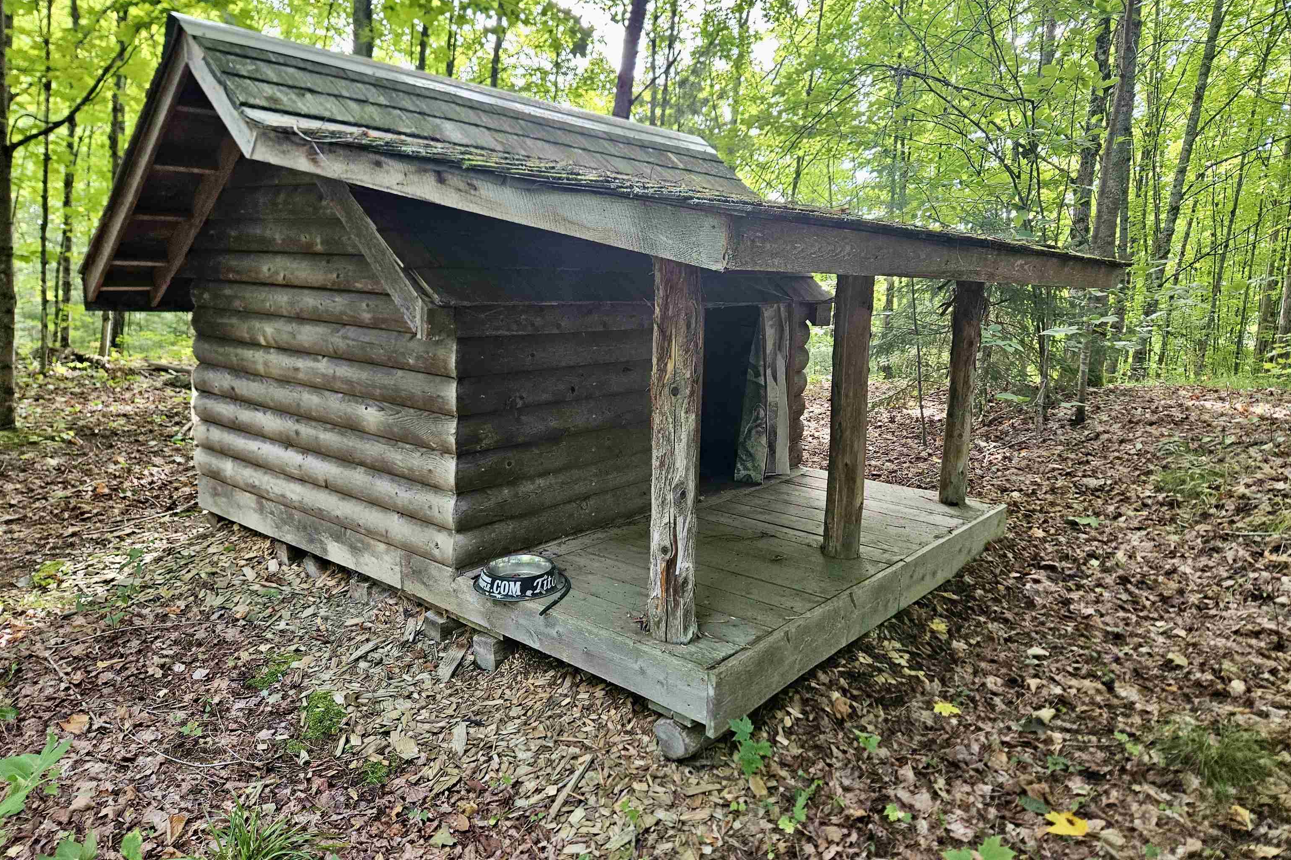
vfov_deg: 53.1
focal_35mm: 24
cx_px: 646
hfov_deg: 73.7
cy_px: 395
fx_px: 861
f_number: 1.8
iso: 400
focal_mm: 5.4
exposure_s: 1/120
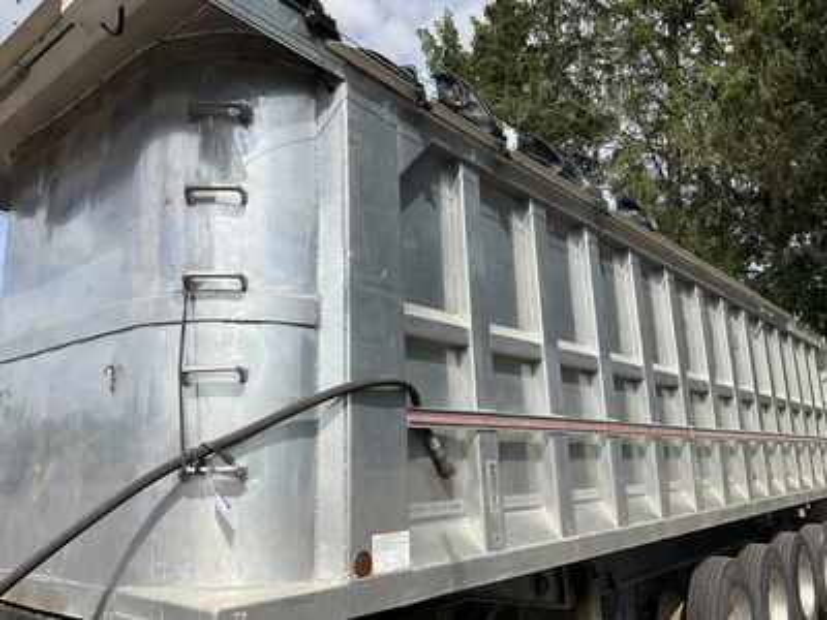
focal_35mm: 29
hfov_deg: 61.7
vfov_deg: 48.2
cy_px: 310
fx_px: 693
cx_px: 414
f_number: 1.8
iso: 25
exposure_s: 1/2227
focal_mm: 3
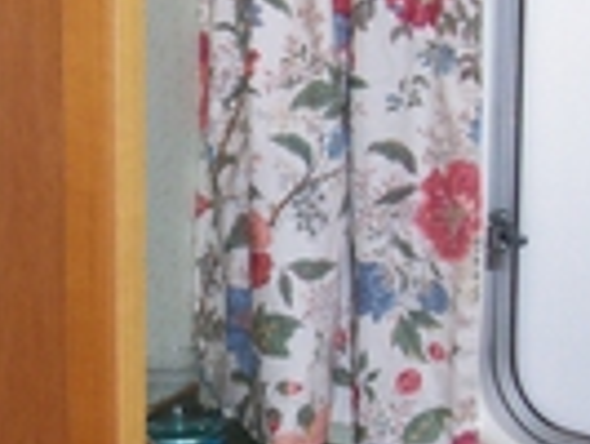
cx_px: 200
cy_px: 295
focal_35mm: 128
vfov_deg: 11.6
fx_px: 2184
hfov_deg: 15.4
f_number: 2.7
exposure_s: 1/112
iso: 140
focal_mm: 5.6
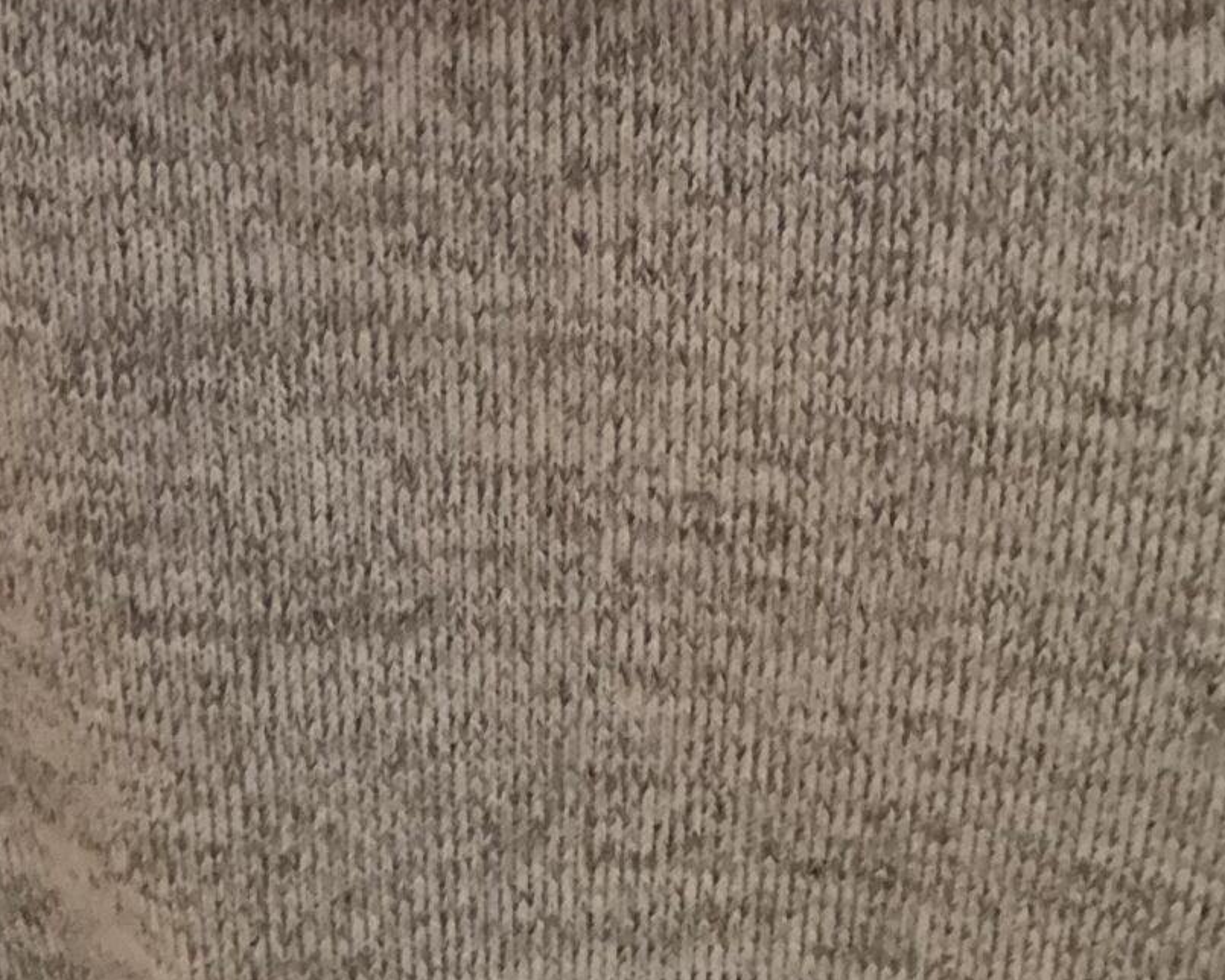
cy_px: -61
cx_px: 353
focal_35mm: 77
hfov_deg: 24.6
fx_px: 2792
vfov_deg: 19.2
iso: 640
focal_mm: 3.3
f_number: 2.4
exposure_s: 1/24
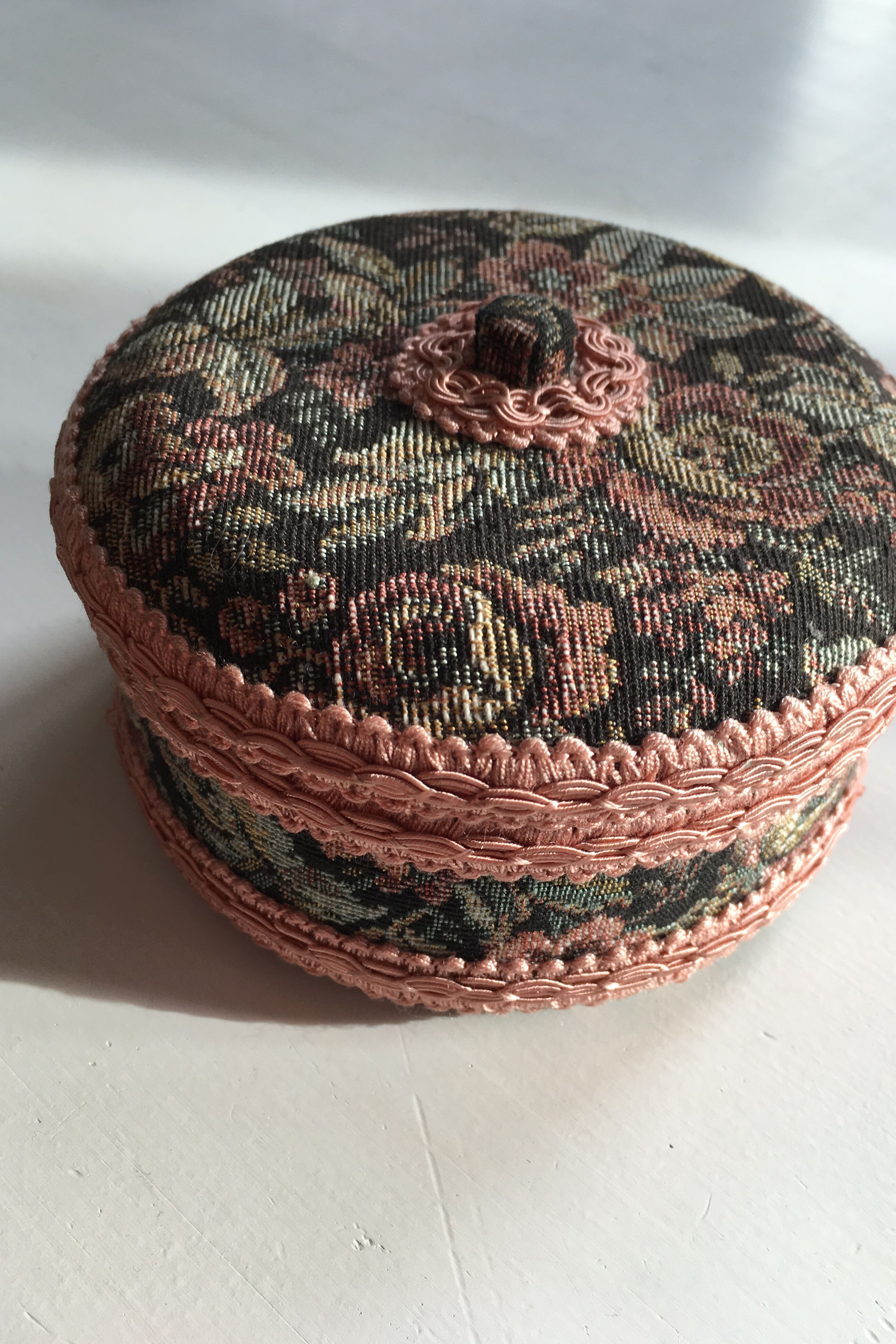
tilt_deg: -46.3
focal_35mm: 31
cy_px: 664
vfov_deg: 60.3
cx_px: 498
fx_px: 1157
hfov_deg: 42.3
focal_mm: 4.15
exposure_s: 1/50
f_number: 2.2
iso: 25
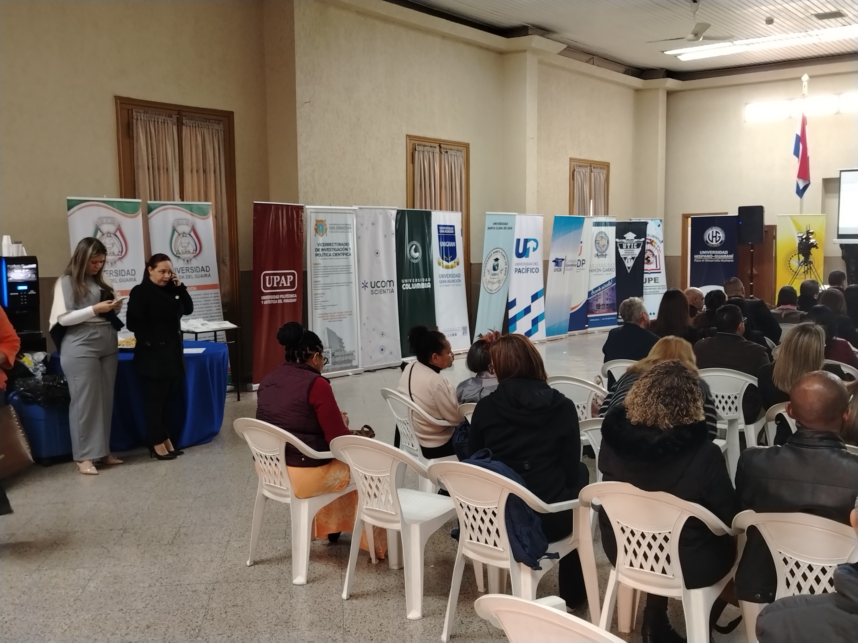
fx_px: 892
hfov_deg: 51.4
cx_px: 429
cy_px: 322
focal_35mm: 36
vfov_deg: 39.7
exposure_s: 1/33.3
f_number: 1.75
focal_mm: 5.25
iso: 1309
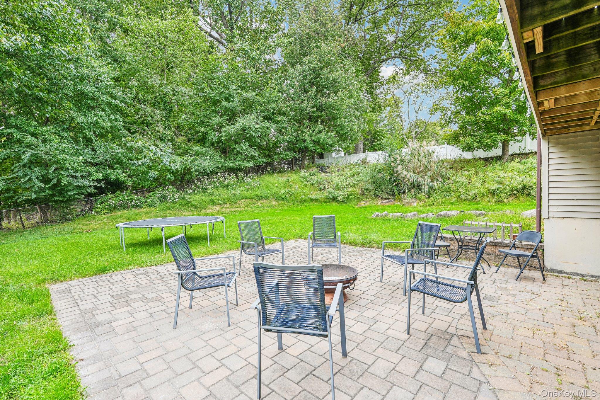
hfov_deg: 96.7
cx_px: 300
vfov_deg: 73.7
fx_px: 267
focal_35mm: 16
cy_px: 200
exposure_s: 1/30
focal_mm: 16
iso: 100
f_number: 8
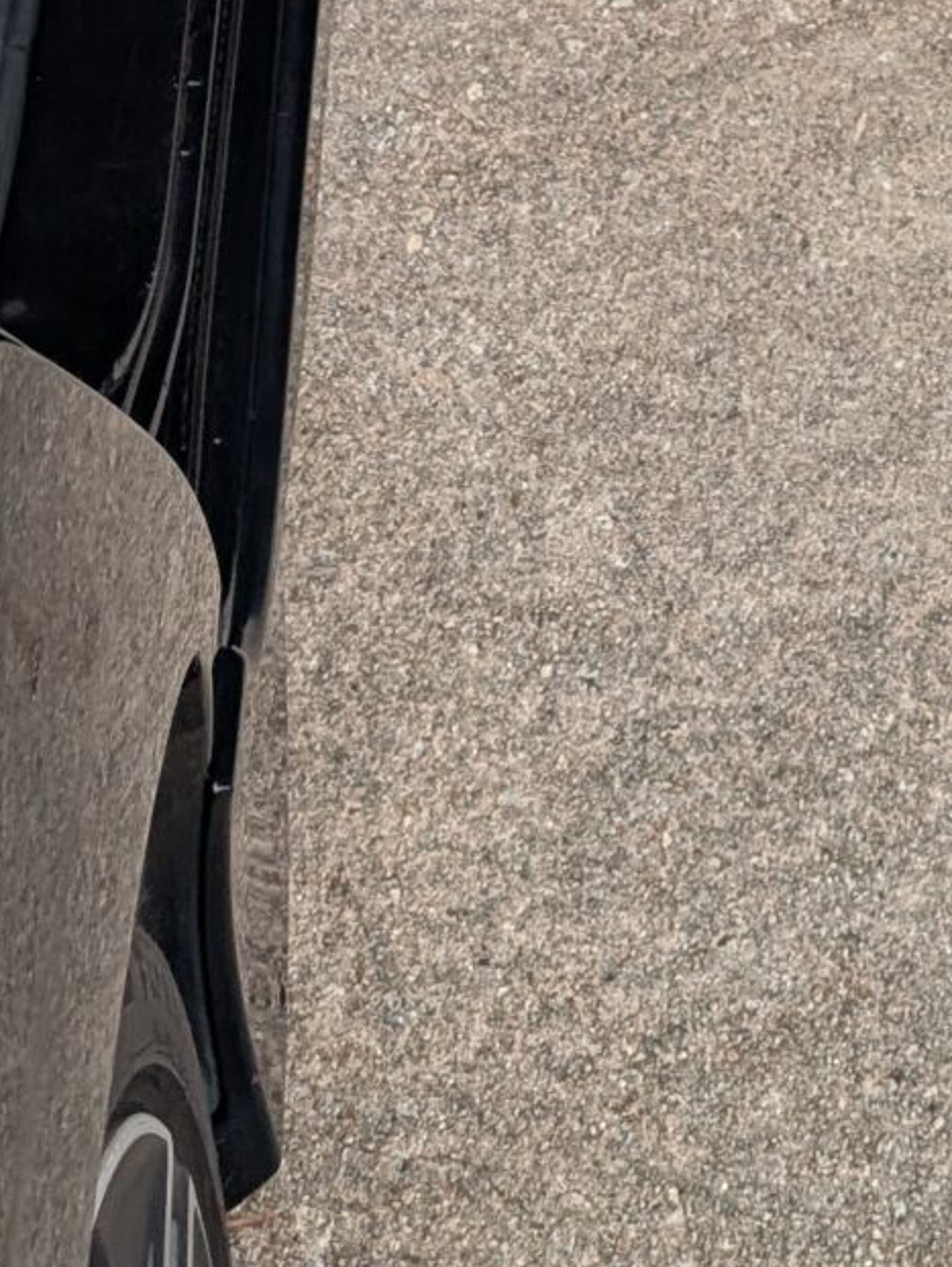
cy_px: -943
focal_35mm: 99
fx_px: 3624
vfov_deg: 16.8
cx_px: 1252
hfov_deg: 14.3
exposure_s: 1/468
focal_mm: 6.9
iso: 22
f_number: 1.68
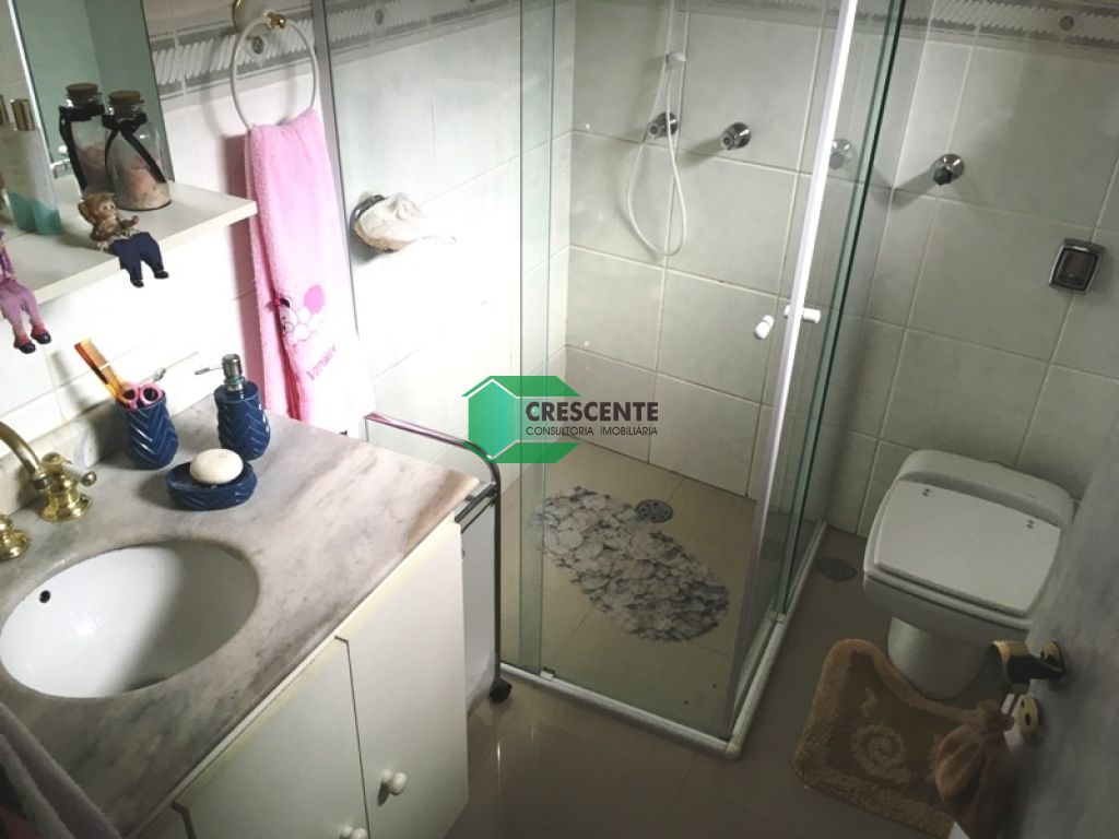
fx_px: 937
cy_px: 420
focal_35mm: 29
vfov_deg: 48.2
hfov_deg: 61.7
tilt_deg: -32.7
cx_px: 560
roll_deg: -1.4
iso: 64
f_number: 2.2
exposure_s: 1/30
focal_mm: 4.15
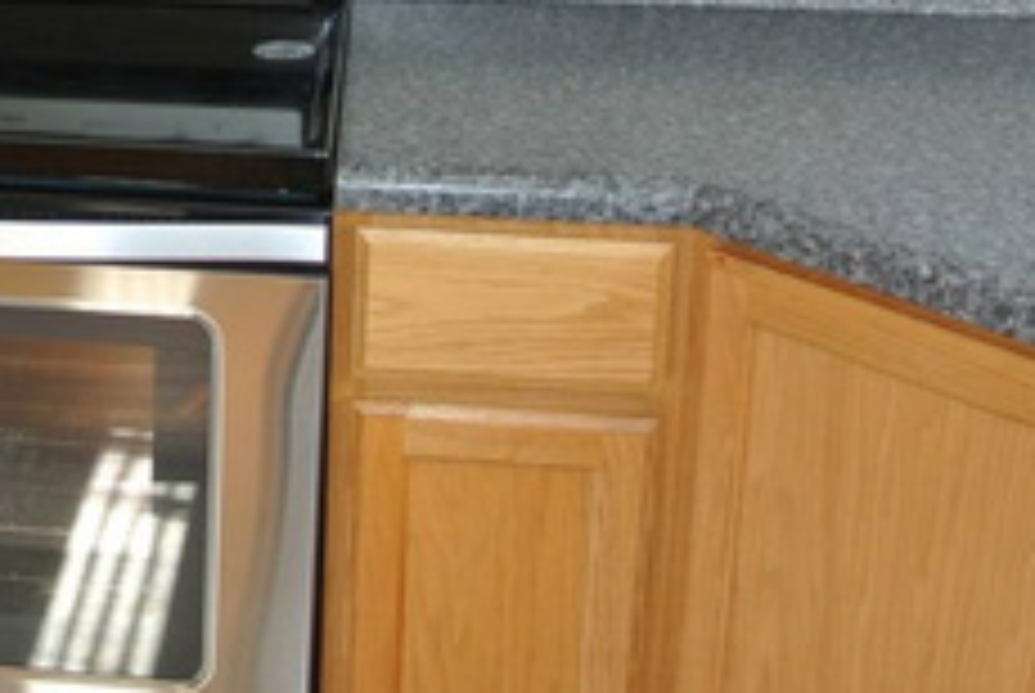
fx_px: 2159
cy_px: 22
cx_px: -4
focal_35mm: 75
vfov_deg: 17.9
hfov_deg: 25.6
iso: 200
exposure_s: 1/60
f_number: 3.5
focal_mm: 10
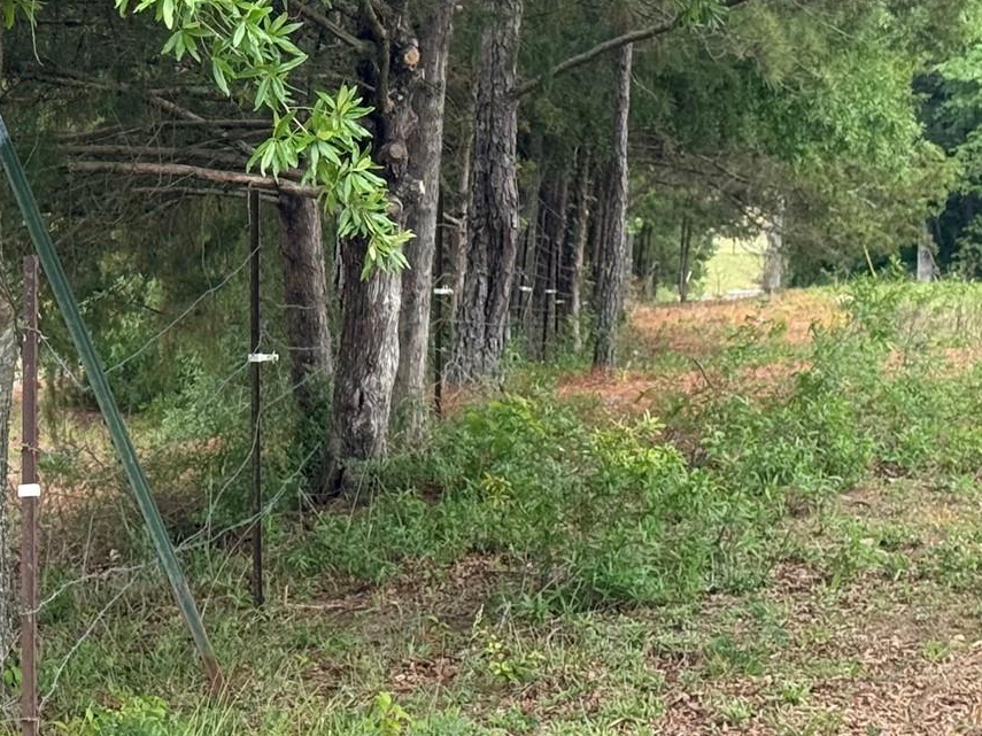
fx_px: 3262
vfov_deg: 12.8
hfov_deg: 17.1
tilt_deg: +0.0
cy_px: 154
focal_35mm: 115
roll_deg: -1.9
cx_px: 288
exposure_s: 1/1222
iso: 100
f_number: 1.78
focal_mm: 6.76
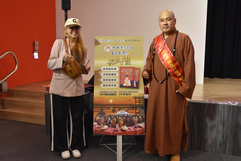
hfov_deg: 57.2
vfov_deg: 40.0
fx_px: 221
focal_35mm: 33
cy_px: 80
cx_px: 120
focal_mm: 22
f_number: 5.6
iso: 1600
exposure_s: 1/125
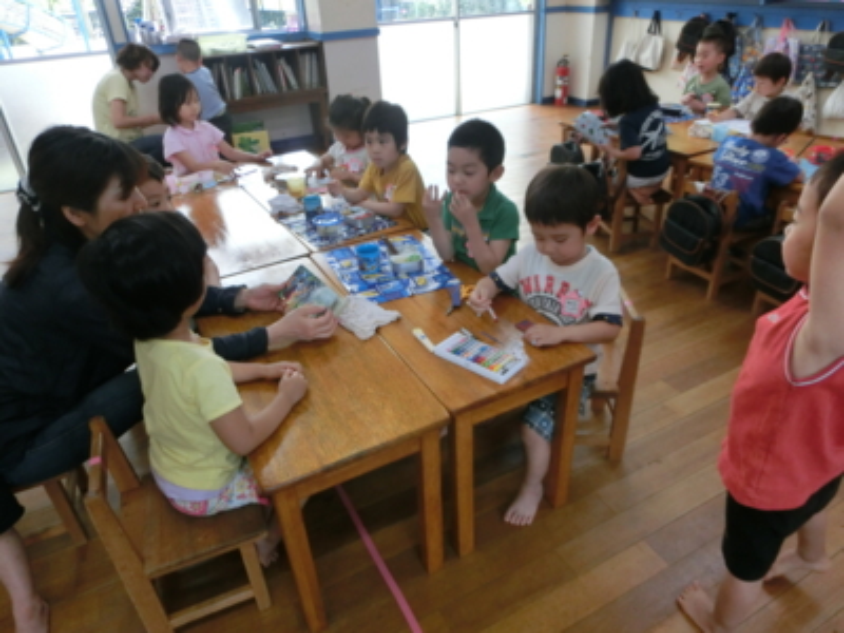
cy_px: 316
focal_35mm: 24
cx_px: 422
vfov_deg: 56.8
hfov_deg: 71.6
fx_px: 585
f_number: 3
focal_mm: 4.24
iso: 200
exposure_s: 1/125
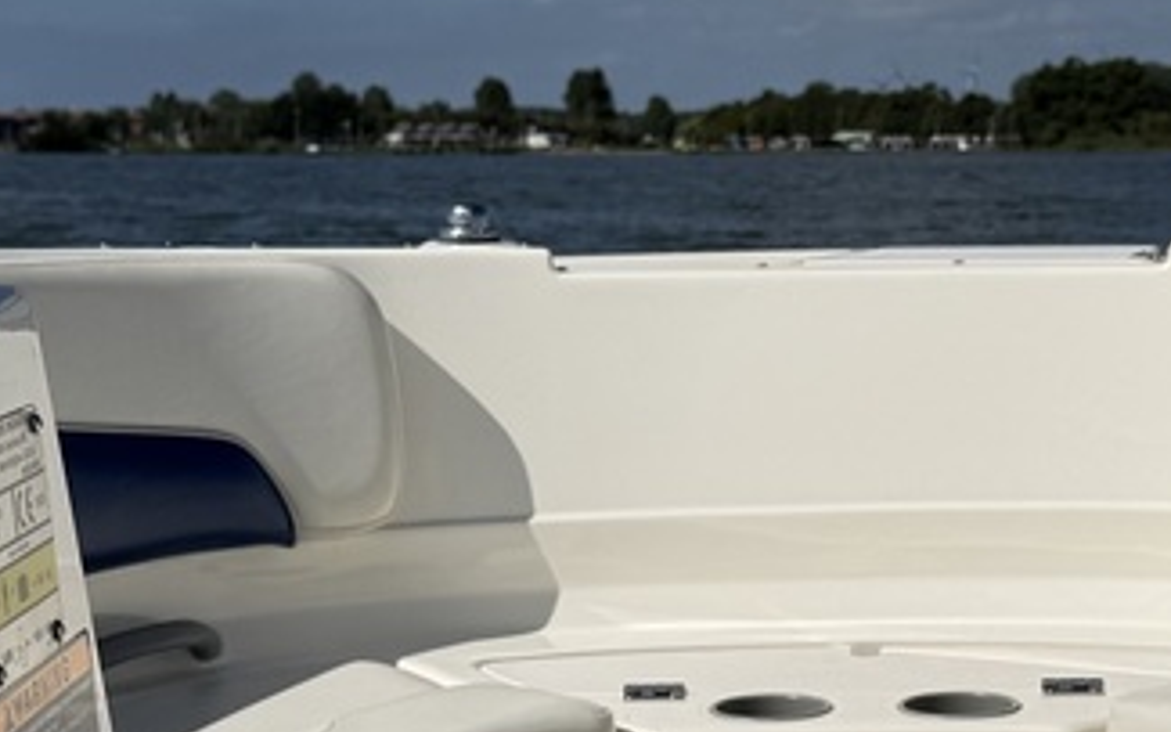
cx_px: 850
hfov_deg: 21.9
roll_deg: +1.1
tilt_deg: -6.3
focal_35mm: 94
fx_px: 2999
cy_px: 534
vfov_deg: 13.9
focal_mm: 6.76
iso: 64
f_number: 1.78
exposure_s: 1/14286
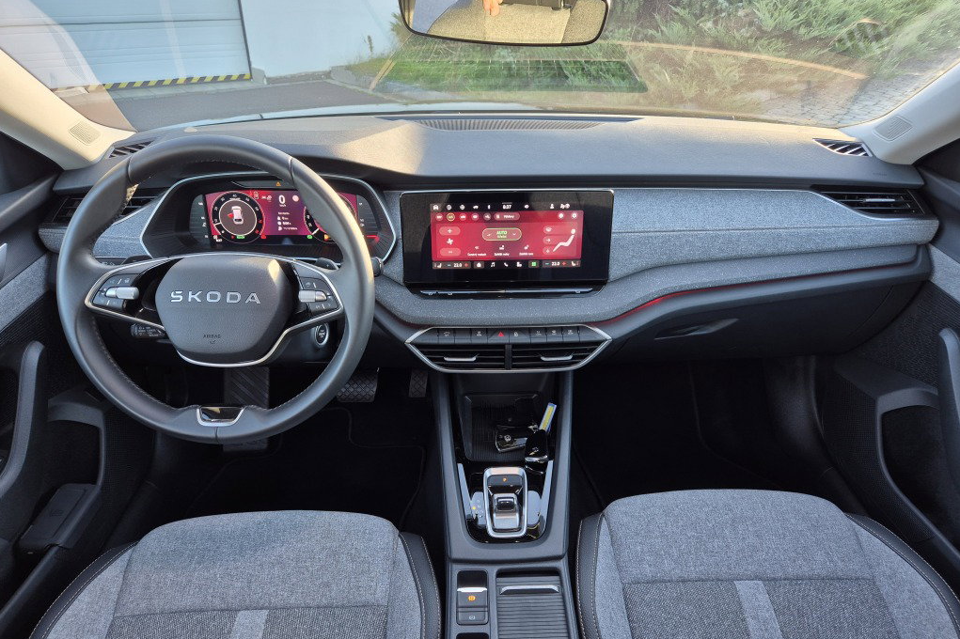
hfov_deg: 73.8
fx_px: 640
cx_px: 480
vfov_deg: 53.0
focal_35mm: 24
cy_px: 344
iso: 50
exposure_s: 1/50
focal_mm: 5.4
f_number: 1.8
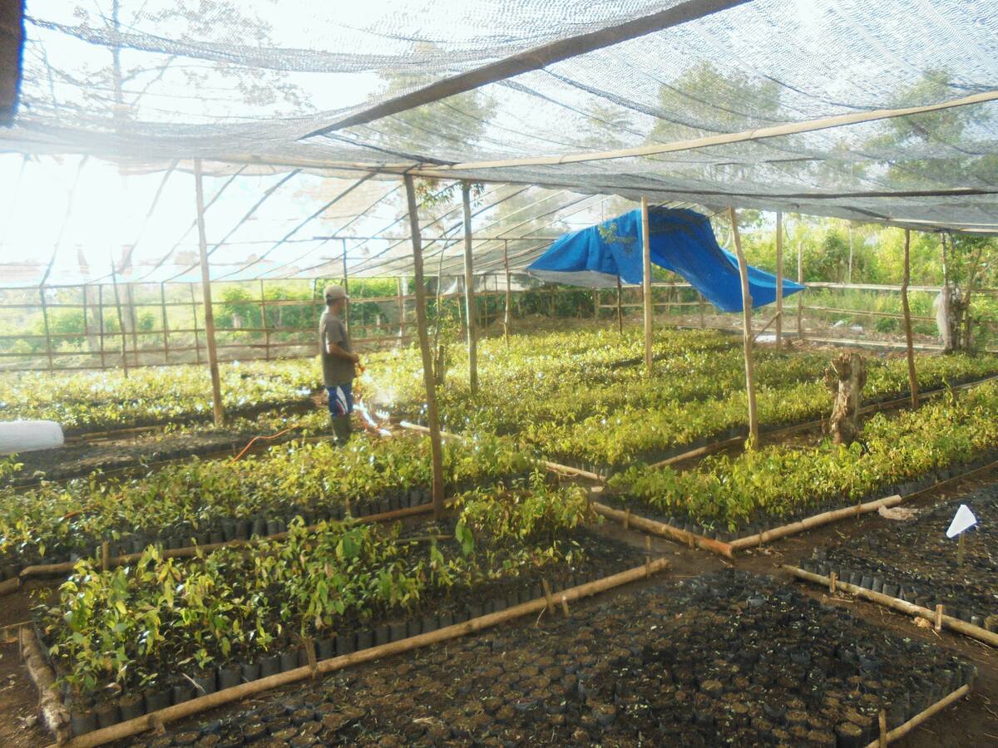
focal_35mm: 26
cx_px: 499
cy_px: 374
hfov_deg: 67.3
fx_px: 750
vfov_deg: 53.1
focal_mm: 4.6
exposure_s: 1/250
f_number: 3.5
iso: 250
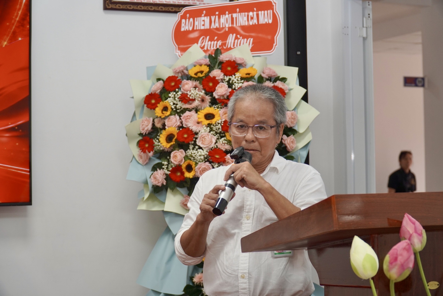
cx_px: 222
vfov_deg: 19.4
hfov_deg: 28.6
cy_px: 148
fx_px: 868
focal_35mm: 70
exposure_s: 1/160
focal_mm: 47
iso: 400
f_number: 4
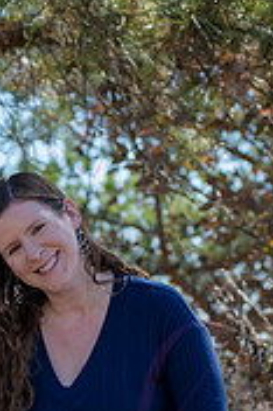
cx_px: 86
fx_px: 2336
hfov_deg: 6.7
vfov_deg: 10.0
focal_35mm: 205
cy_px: 355
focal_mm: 80
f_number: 5
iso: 400
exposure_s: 1/640
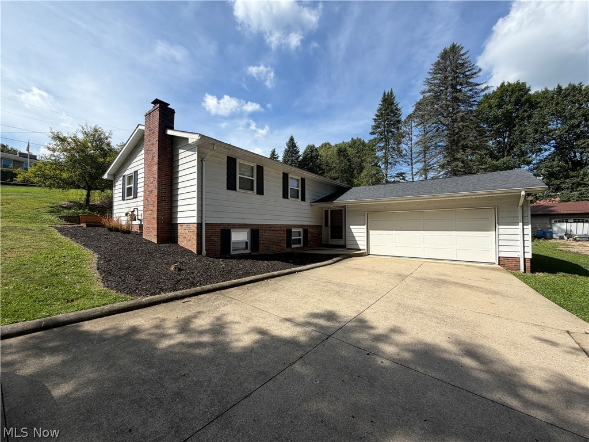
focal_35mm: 14
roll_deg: +0.2
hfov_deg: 102.1
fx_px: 238
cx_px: 294
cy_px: 221
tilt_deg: +1.7
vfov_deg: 85.7
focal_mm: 2.22
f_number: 2.2
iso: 20
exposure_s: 1/853
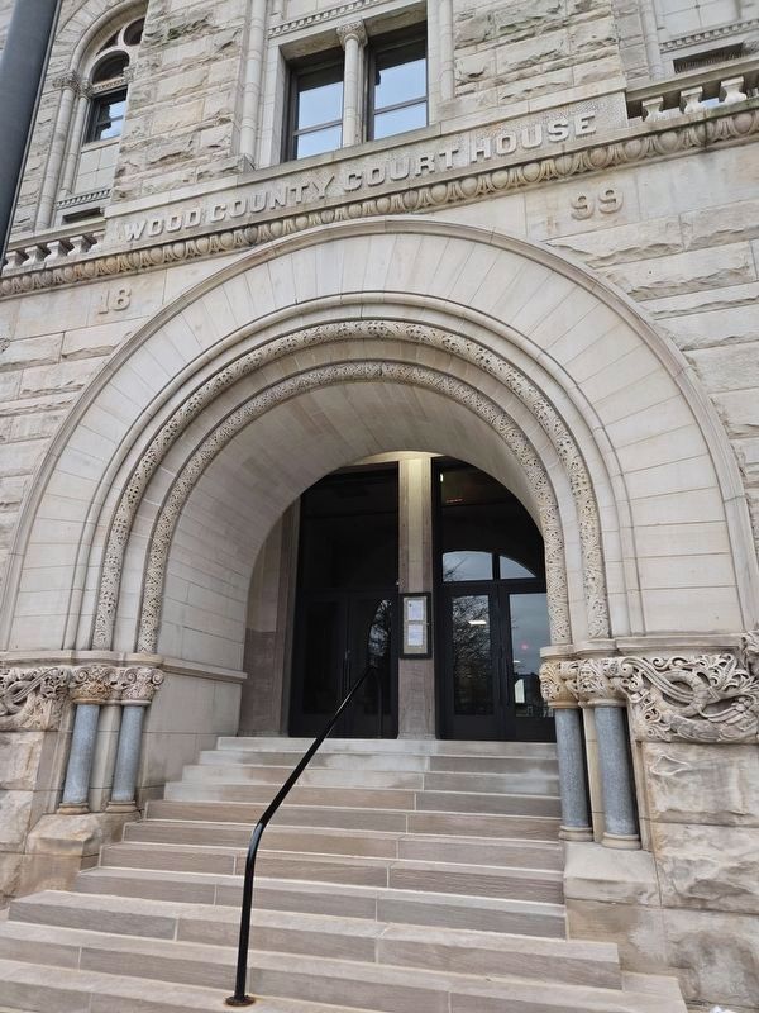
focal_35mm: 23
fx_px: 672
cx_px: 380
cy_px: 506
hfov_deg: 58.9
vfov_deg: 73.9
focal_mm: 5.4
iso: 320
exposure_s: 1/120
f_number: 1.8
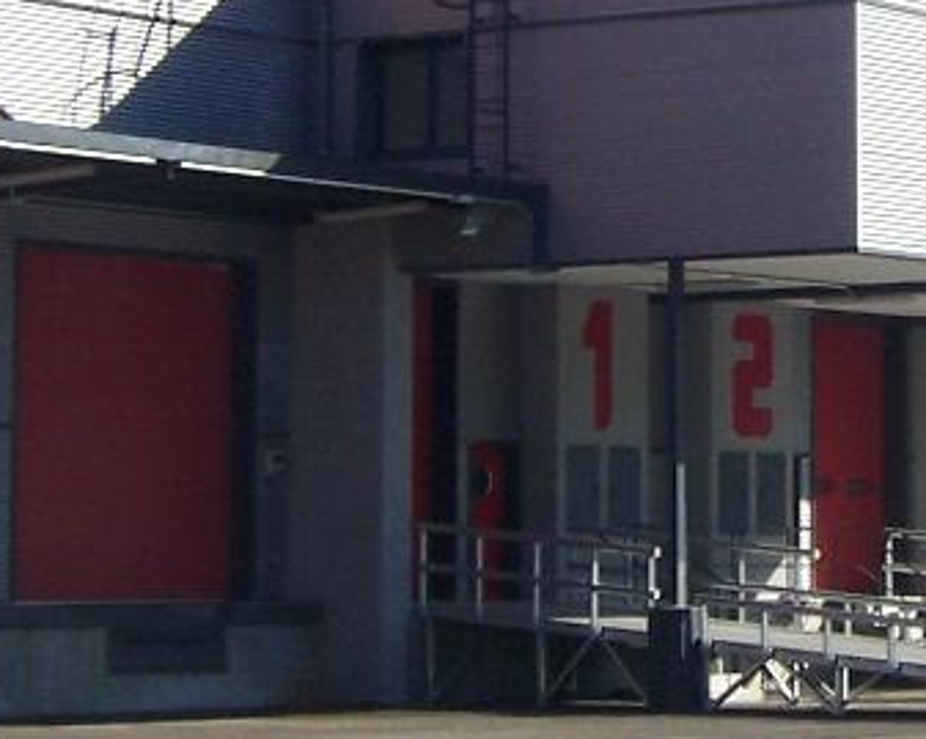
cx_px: 863
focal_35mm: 153
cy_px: 126
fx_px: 4189
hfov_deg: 12.5
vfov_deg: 10.0
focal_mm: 7.3
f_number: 5.6
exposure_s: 1/350
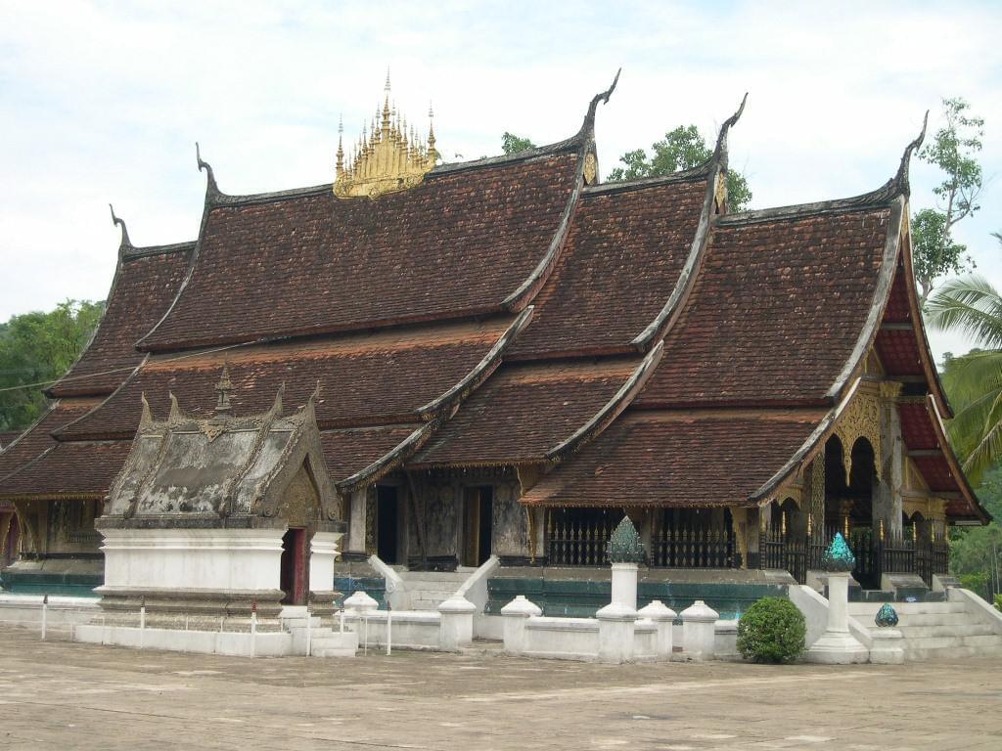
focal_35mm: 62
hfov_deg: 31.2
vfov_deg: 23.7
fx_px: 1795
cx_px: 501
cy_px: 376
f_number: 3.5
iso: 100
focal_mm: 13.2
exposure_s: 1/336
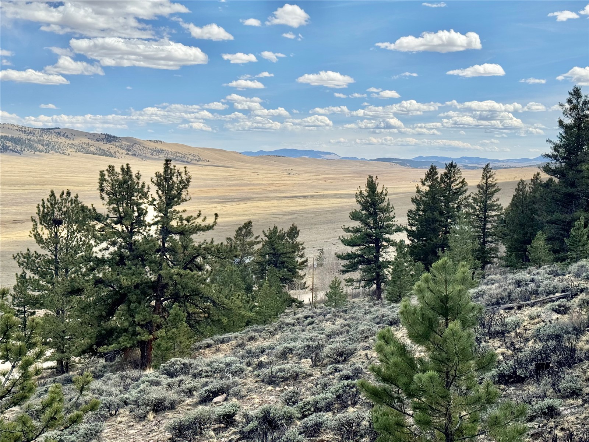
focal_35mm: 48
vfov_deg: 30.3
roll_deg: -1.6
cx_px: 294
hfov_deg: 39.7
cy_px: 221
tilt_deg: -4.8
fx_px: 817
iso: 64
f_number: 1.78
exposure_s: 1/5848
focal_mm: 6.76
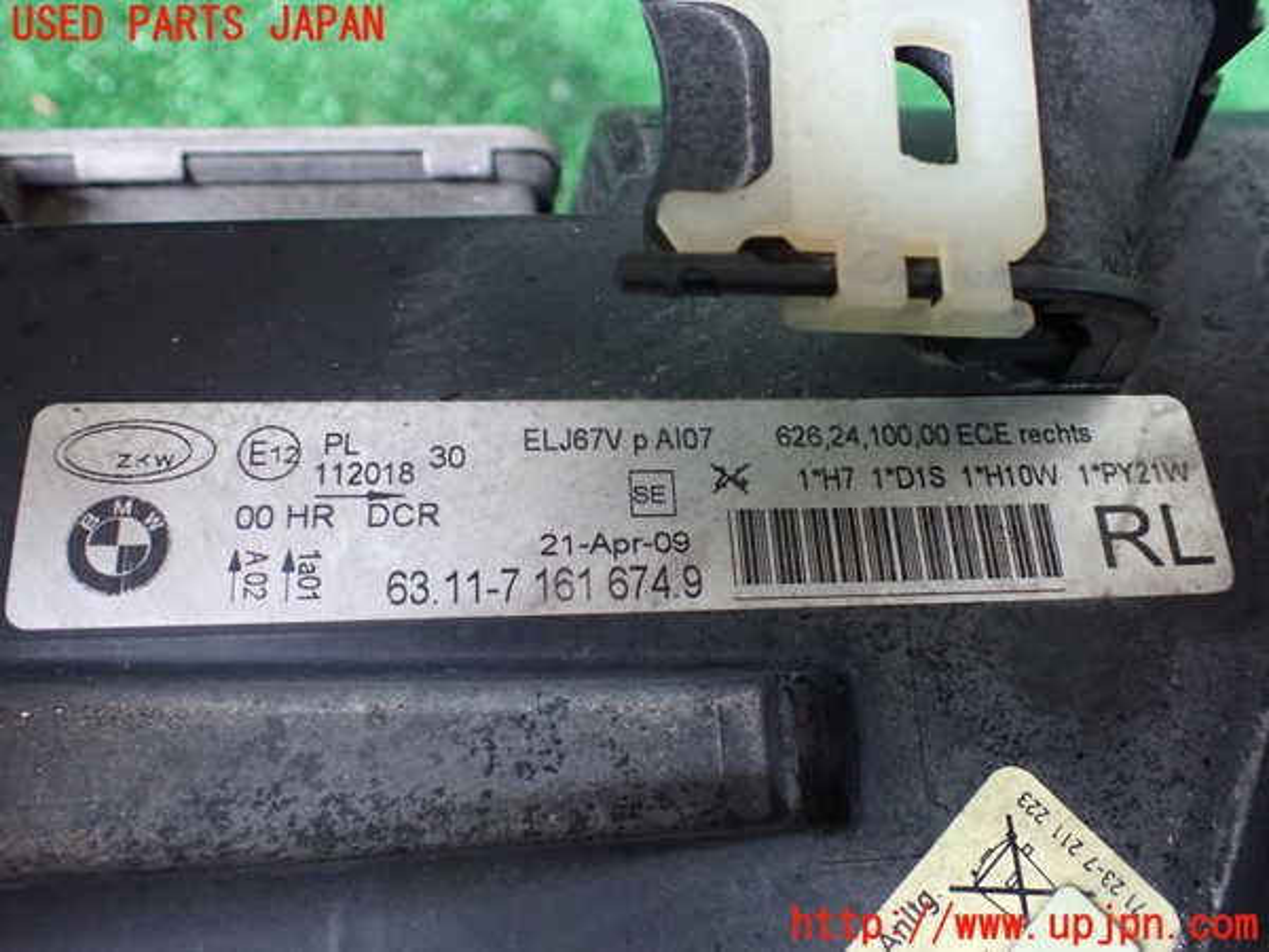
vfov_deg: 46.8
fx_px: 1100
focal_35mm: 30
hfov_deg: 60.0
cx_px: 634
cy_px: 476
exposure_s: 1/60
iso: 800
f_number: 2.3
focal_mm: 5.4
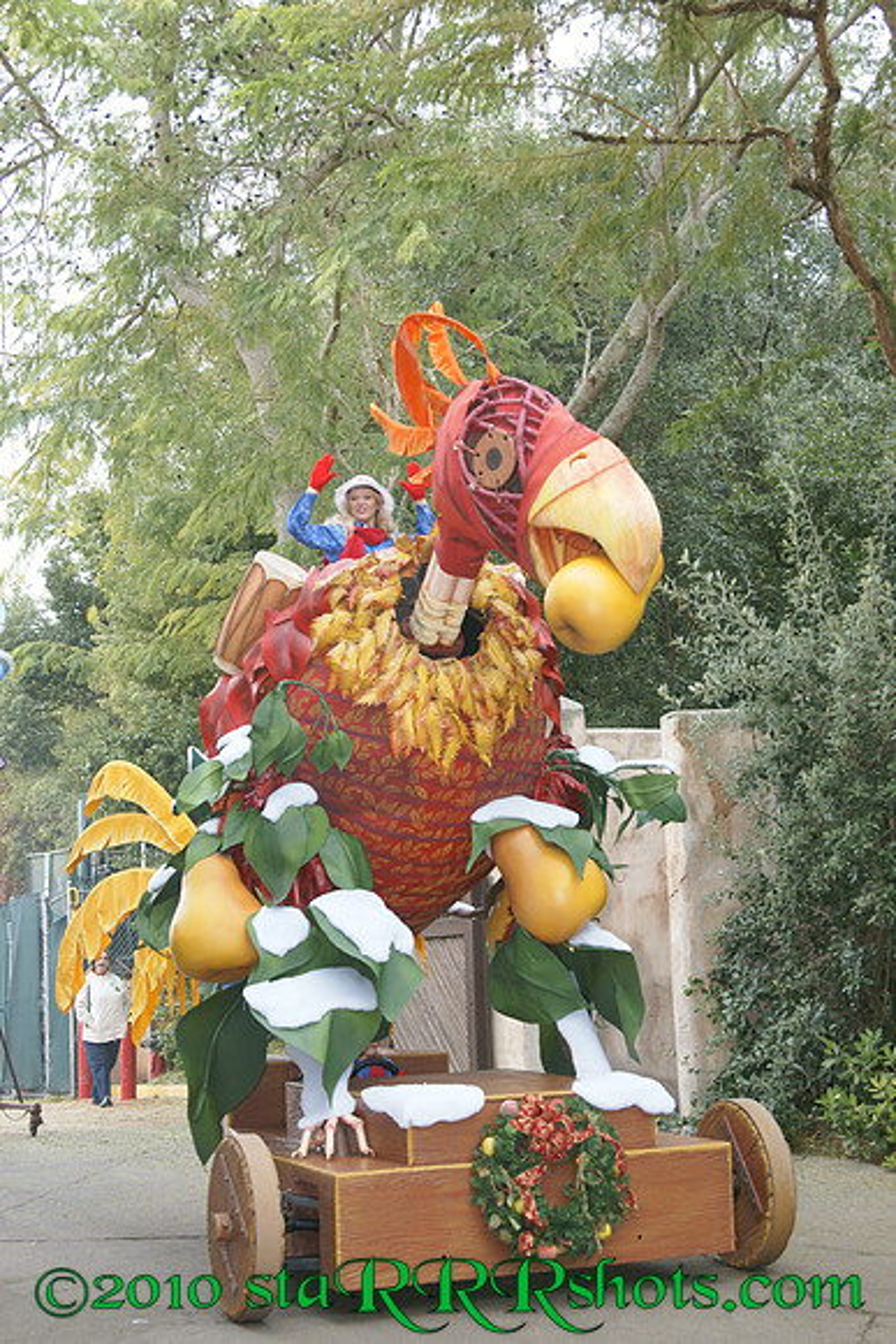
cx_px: 448
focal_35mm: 60
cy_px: 672
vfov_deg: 33.4
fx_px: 2238
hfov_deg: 22.6
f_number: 3.2
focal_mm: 40
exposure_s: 1/125
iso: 400
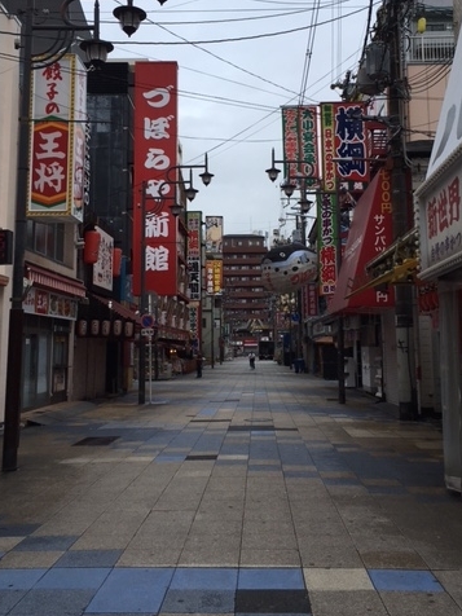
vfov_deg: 47.5
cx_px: 242
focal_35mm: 39
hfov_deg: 36.8
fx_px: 694
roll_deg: +0.6
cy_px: 238
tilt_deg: +6.9
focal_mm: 4.15
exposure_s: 1/1374
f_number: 2.2
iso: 25
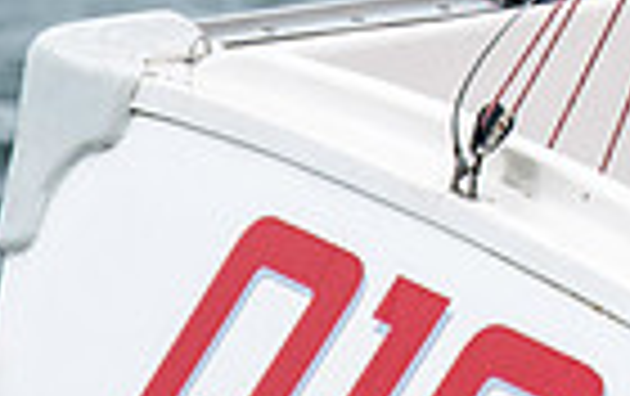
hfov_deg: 1.1
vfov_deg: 0.7
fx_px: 32623
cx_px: 1044
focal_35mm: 1897
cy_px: -331
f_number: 4
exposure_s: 1/2500
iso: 250
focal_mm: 300
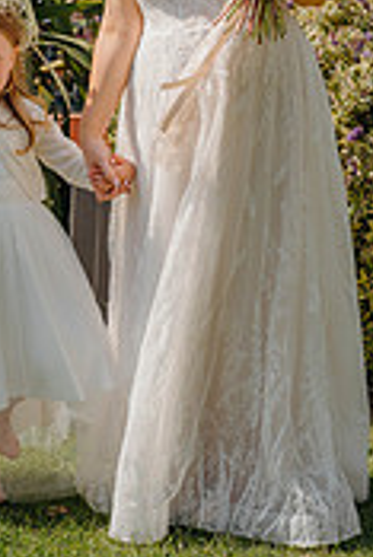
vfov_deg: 21.9
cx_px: 147
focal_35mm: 90
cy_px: 22
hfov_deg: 15.2
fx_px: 1396
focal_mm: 35
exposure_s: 1/800
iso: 100
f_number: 4
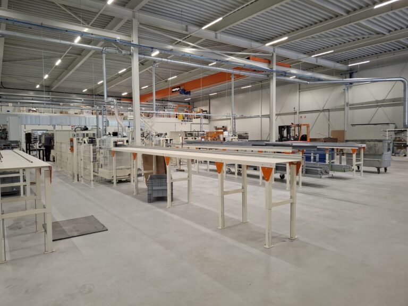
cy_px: 153
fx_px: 271
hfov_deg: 73.9
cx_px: 204
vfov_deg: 58.9
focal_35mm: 23
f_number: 1.8
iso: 320
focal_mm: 5.54
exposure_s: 1/100
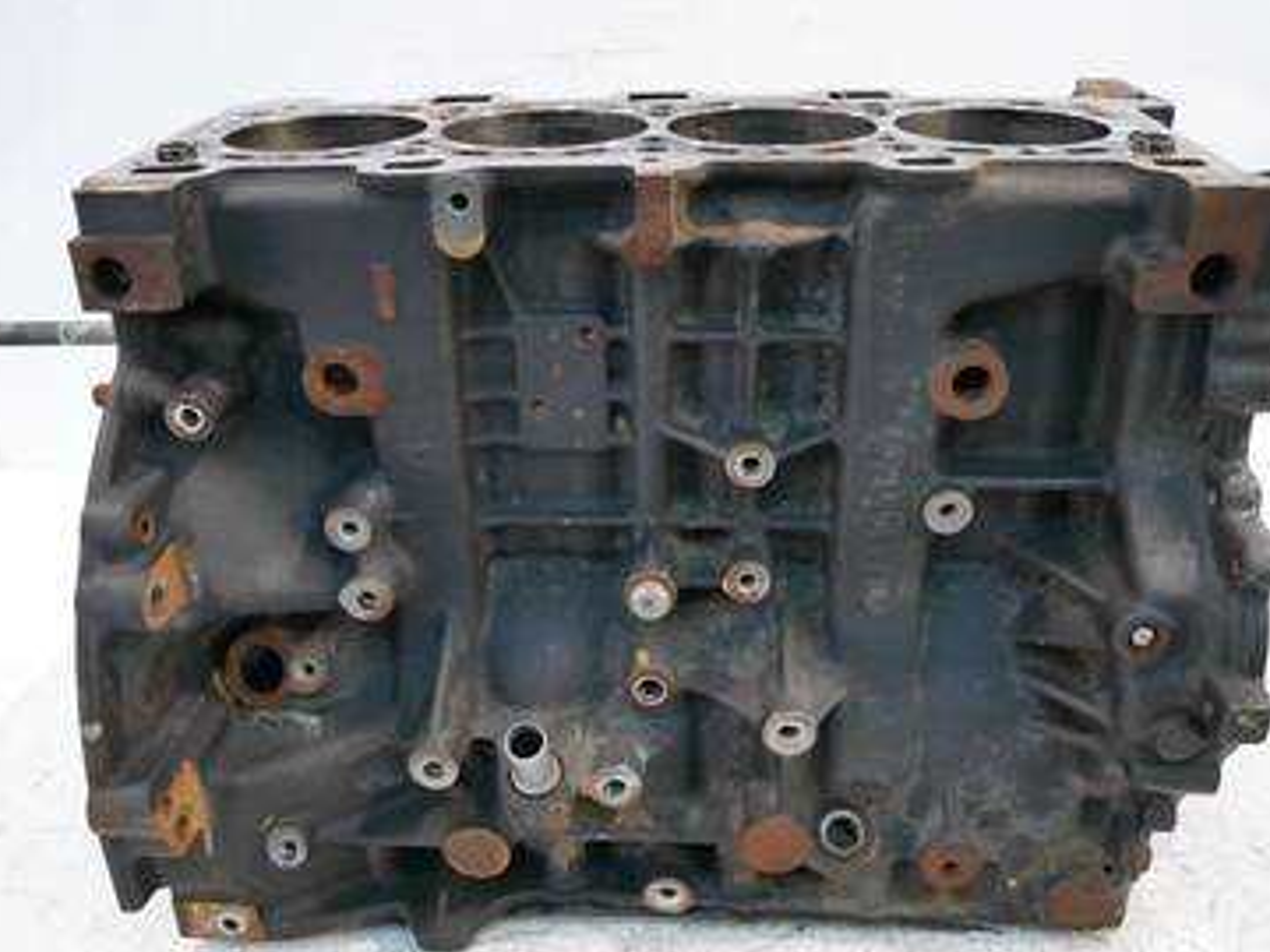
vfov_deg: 44.0
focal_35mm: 32
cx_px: 621
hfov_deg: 56.8
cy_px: 547
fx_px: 1174
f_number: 3.5
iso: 800
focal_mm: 12
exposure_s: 1/60
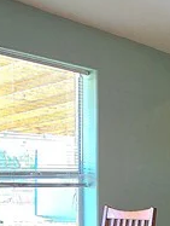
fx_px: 463
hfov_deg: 17.4
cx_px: 293
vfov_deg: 26.9
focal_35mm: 71
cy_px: 176
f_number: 2.2
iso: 80
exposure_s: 1/60.2
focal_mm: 2.2
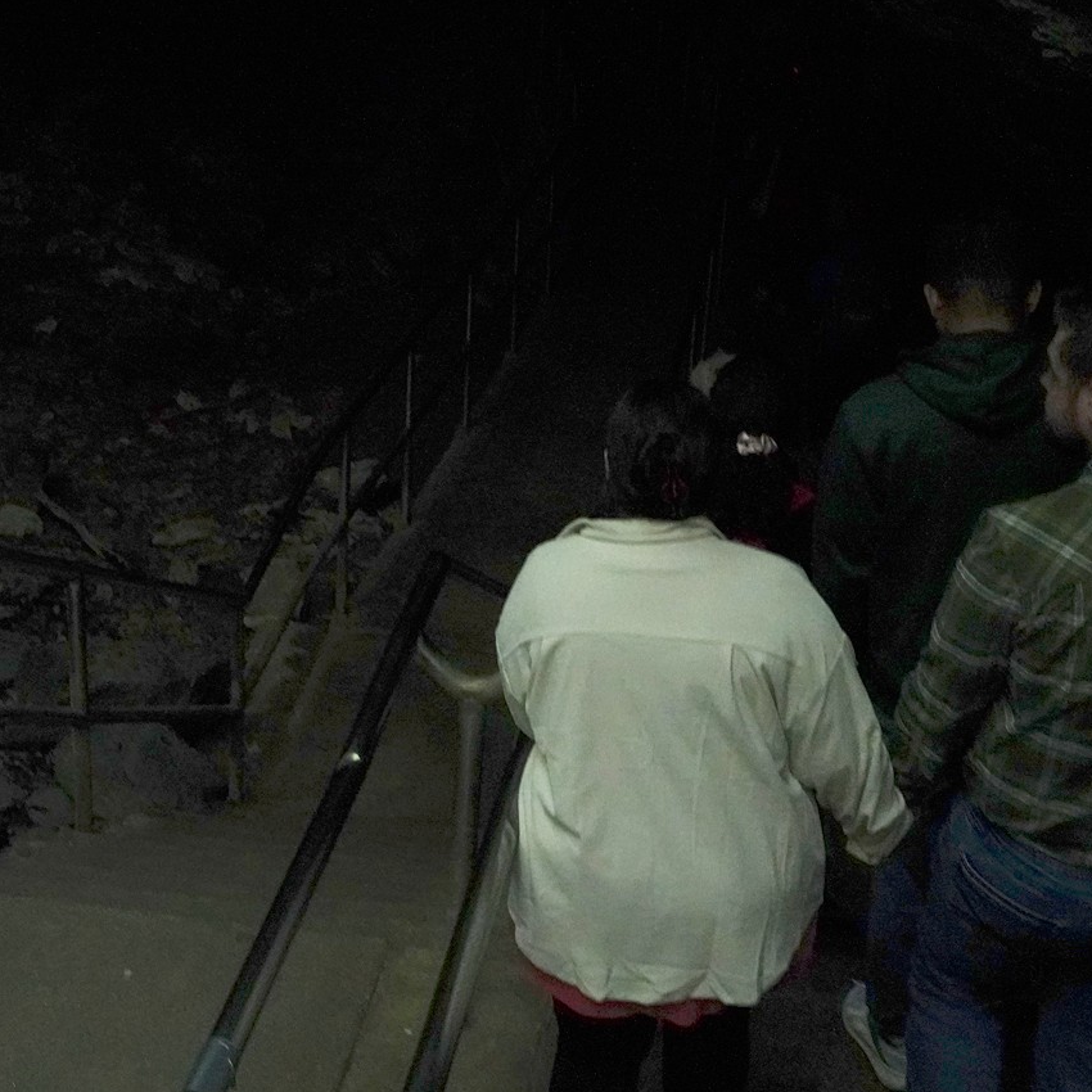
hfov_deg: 30.1
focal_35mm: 56
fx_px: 1999
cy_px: 357
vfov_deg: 30.3
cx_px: 275
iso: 6400
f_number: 8
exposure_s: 1/100
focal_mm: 28
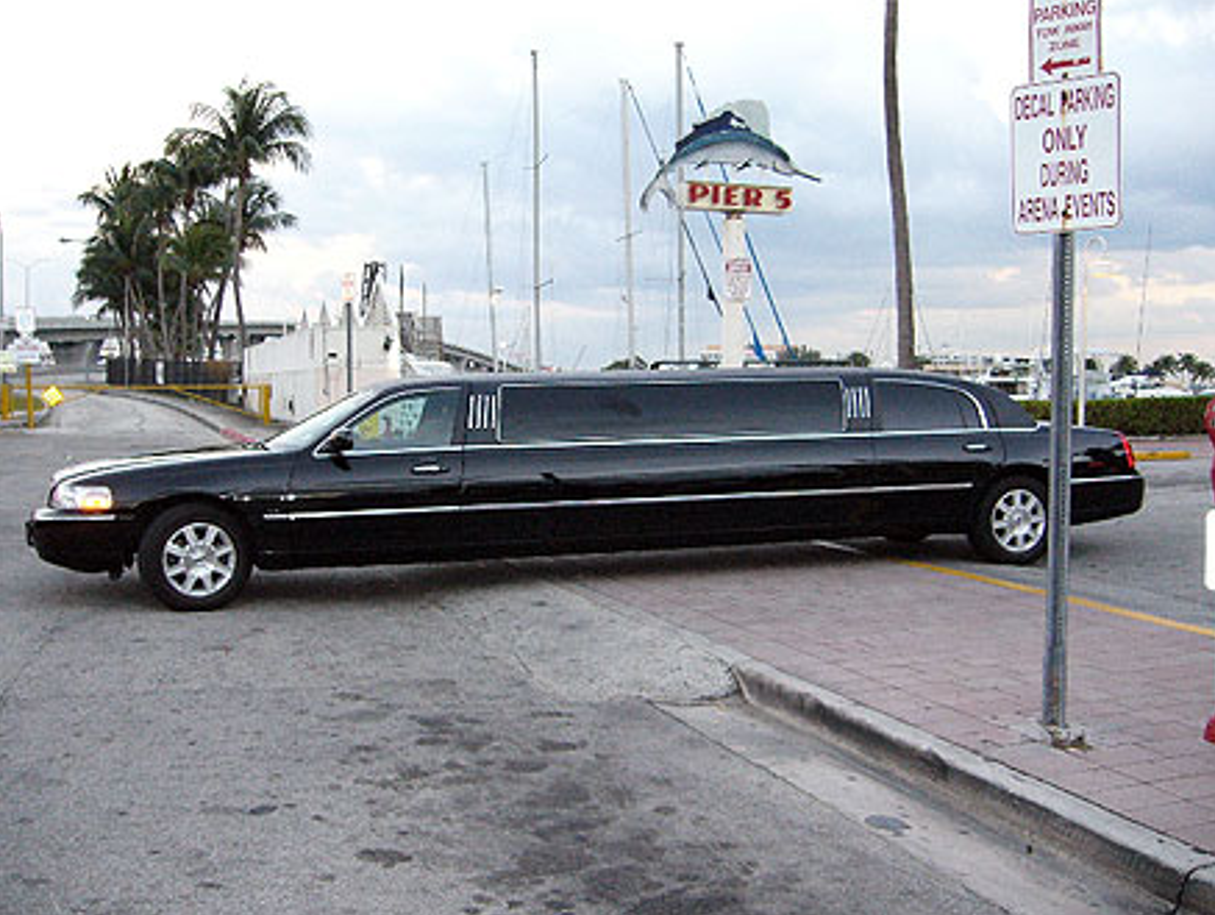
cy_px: 459
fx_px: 1265
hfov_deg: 51.3
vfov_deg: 39.7
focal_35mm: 36
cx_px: 601
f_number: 2.8
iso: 320
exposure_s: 1/60
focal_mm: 5.8
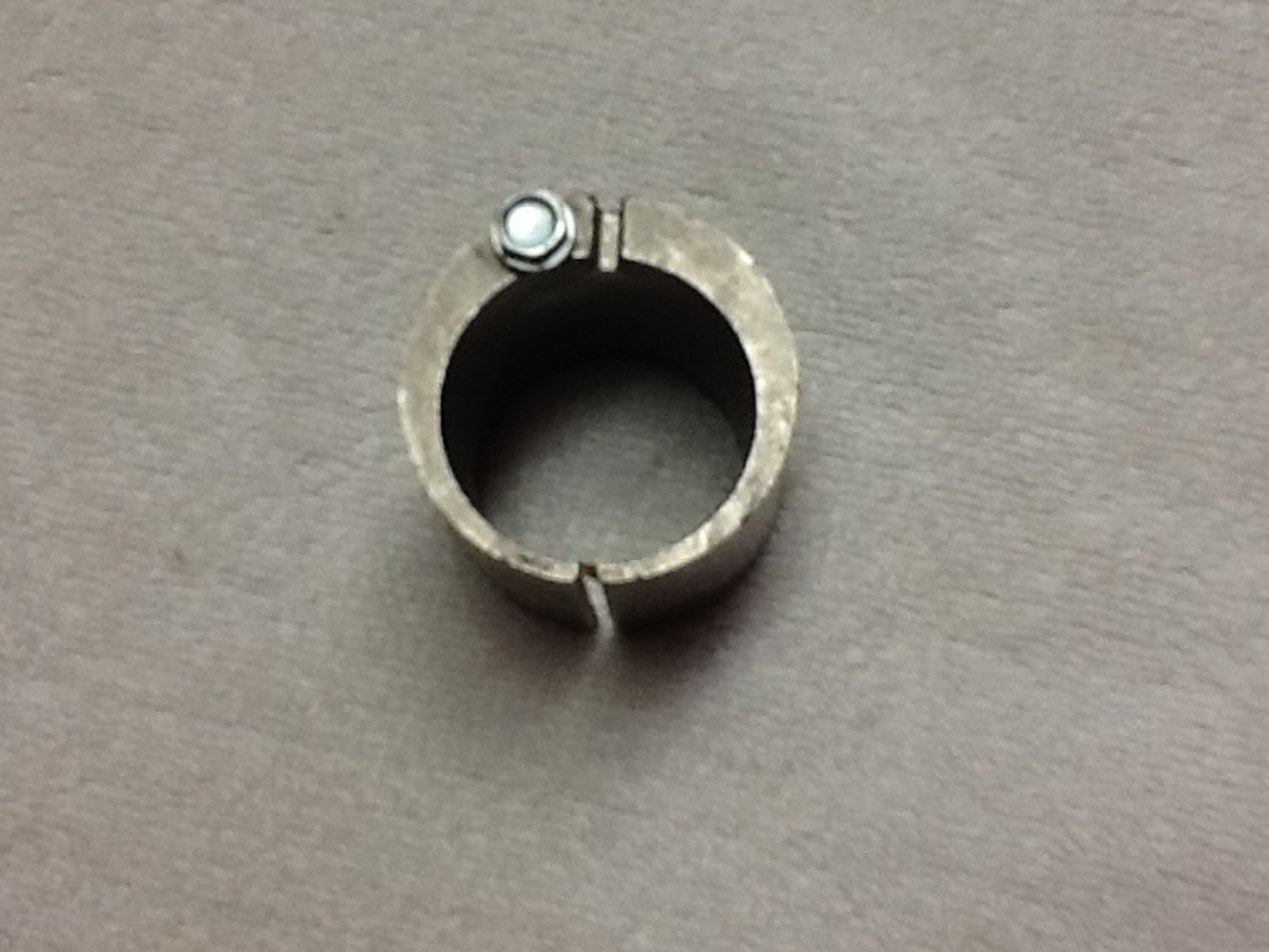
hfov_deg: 34.3
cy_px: 399
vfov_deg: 26.1
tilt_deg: -76.8
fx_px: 2054
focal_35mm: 56
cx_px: 619
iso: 50
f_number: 2.4
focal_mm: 2.03
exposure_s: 1/60
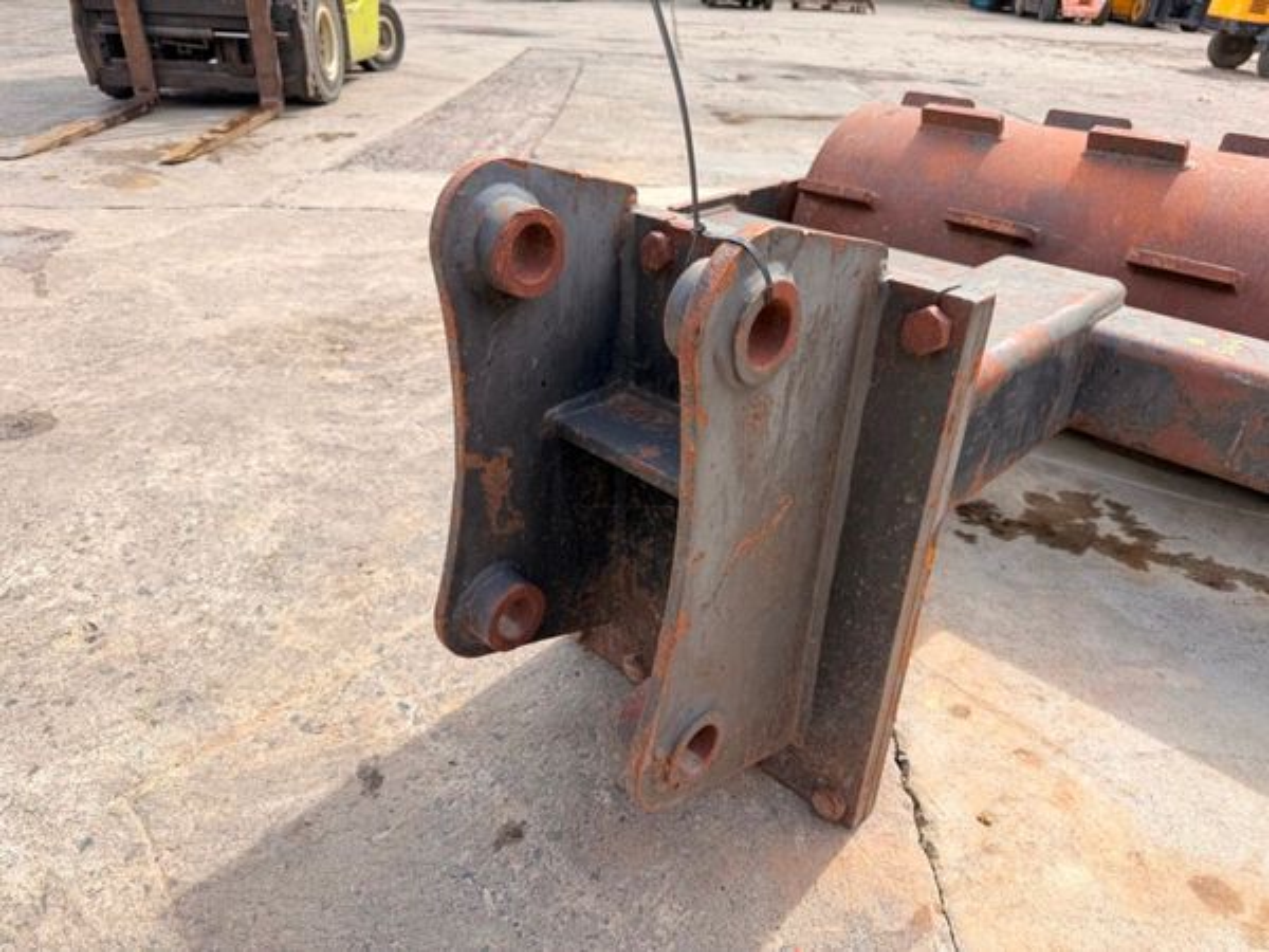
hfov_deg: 71.6
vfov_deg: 56.8
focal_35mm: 24
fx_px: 880
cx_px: 634
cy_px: 476
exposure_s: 1/728
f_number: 1.78
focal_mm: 6.76
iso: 80
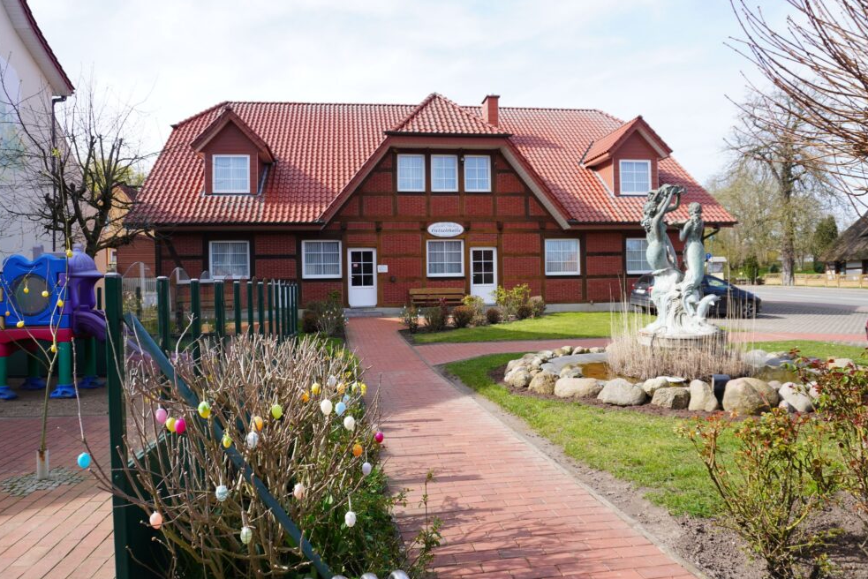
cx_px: 419
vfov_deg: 51.3
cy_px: 294
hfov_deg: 71.5
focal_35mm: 25
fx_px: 603
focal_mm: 16
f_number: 5
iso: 100
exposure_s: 1/320
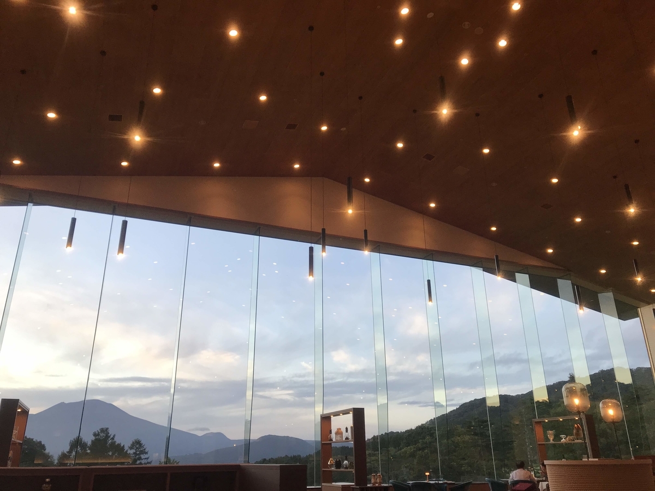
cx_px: 328
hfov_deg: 63.4
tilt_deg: +22.6
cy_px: 246
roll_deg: +1.3
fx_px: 530
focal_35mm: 28
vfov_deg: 49.7
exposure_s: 1/120
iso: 32
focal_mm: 3.99
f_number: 1.8
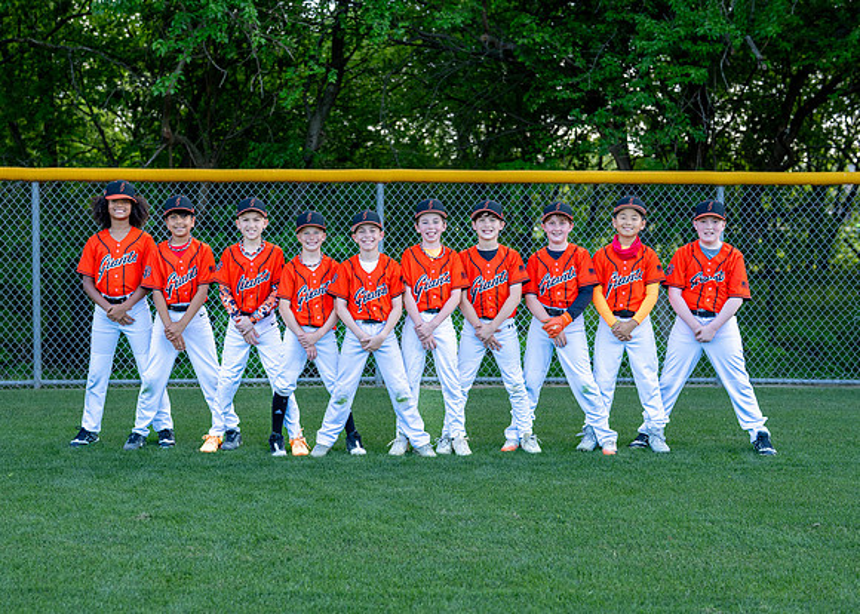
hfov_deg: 34.8
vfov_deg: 25.3
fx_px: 1370
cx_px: 408
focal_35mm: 56
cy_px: 326
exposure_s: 1/400
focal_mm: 50
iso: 125
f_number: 2.8
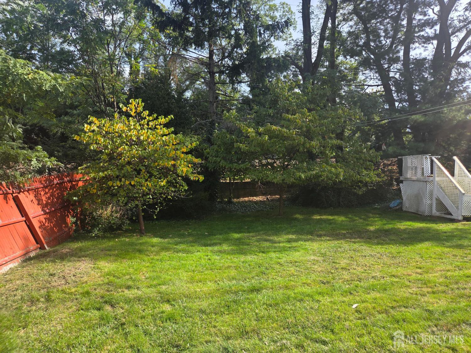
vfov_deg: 58.9
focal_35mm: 23
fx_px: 313
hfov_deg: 73.9
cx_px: 236
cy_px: 176
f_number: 1.8
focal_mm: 5.4
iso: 80
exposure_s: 1/1601
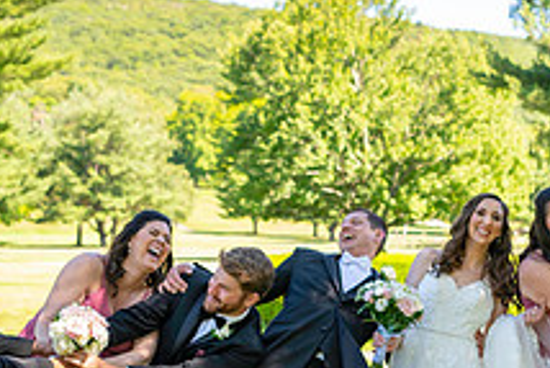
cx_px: 460
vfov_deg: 14.7
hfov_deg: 21.8
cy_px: 329
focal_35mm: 92
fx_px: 1406
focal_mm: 34
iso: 100
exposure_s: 1/250
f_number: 3.2
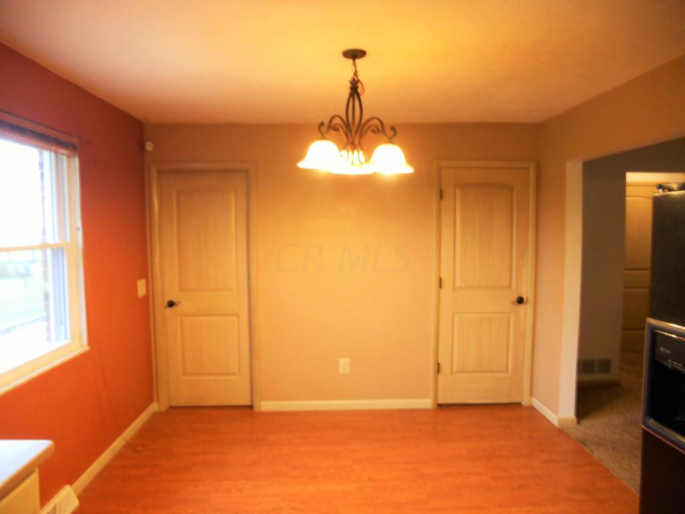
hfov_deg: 65.3
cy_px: 257
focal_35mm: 27
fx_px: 534
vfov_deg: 51.4
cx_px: 342
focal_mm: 4.9
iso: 200
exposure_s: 1/8
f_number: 3.2
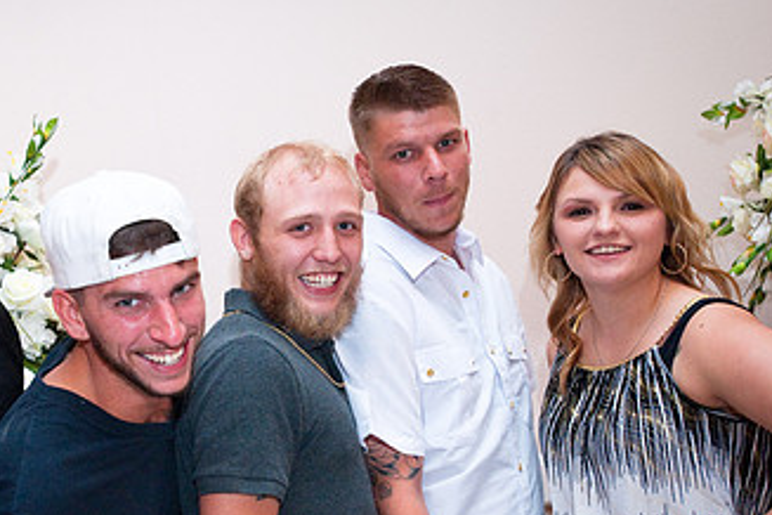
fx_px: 1329
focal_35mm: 62
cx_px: 168
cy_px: 359
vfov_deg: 21.8
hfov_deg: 31.6
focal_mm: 35
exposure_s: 1/160
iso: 3200
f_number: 5.6
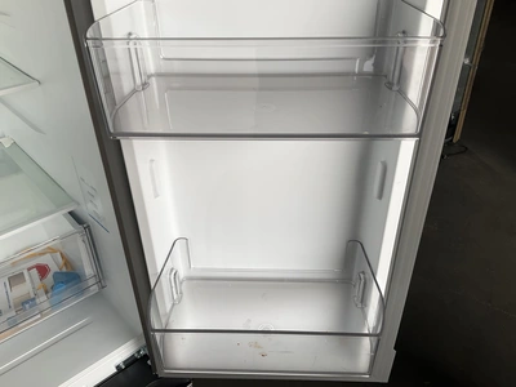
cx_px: 258
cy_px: 194
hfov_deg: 61.7
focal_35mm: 29
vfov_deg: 48.2
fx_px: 432
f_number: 1.8
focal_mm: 3
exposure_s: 1/316
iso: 25
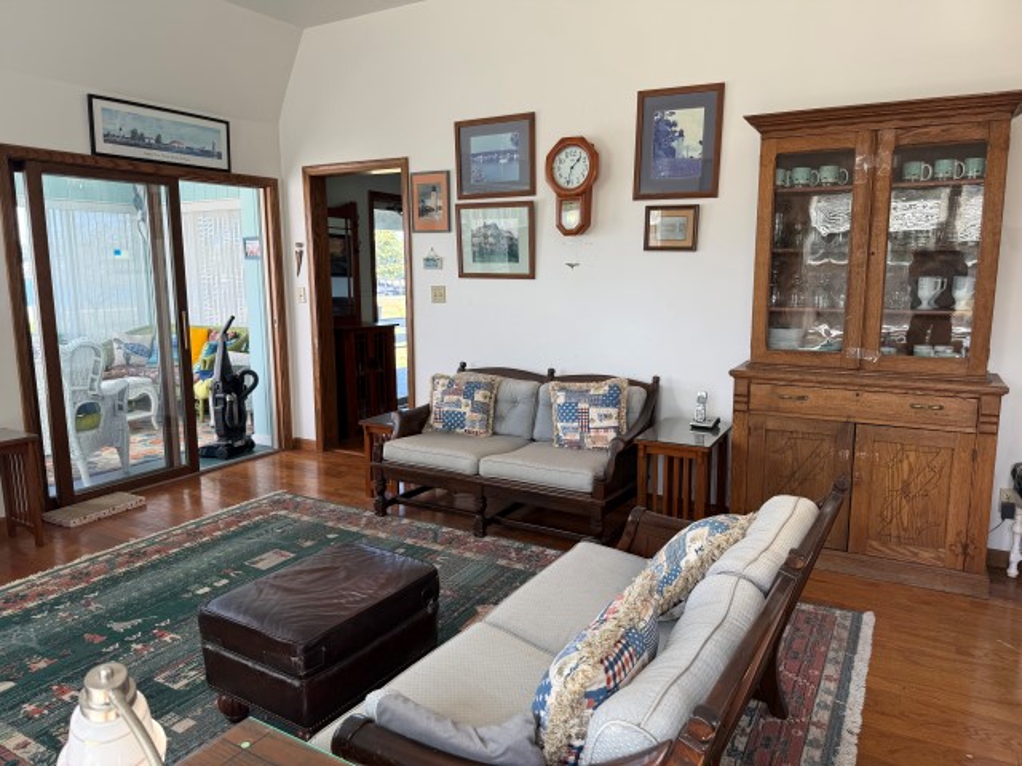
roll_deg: -0.4
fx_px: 709
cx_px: 511
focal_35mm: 24
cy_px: 383
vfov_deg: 56.8
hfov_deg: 71.6
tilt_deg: -9.0
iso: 64
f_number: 1.78
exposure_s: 1/121
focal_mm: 6.76
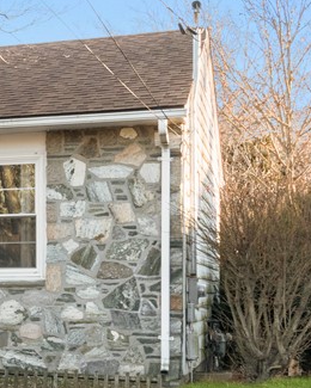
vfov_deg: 20.4
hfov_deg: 14.9
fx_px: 1082
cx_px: -194
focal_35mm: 94
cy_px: 214
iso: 400
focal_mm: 20
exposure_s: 1/30
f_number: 14
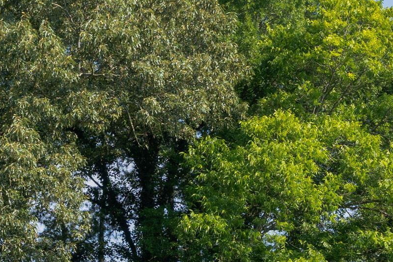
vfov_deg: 10.7
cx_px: 419
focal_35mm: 120
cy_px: 464
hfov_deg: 16.6
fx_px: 1310
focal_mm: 32
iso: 320
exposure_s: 1/320
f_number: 7.1
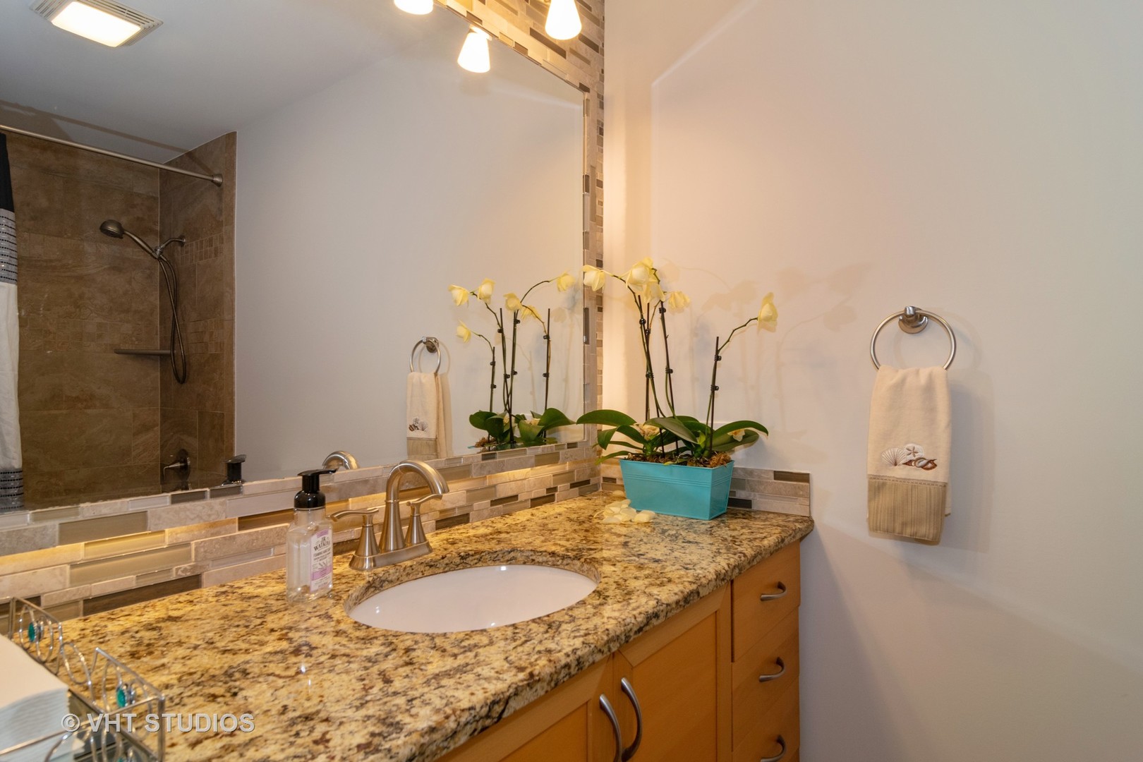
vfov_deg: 67.4
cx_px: 572
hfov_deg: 90.0
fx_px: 571
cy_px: 381
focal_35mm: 18
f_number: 8
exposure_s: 1/10
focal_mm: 12
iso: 200
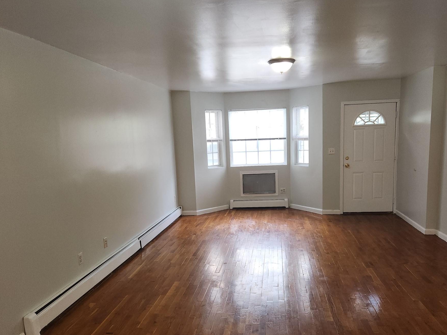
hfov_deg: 65.3
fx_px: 349
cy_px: 194
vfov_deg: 51.1
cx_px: 236
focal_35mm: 27
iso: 100
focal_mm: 5.4
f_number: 1.8
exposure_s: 1/60
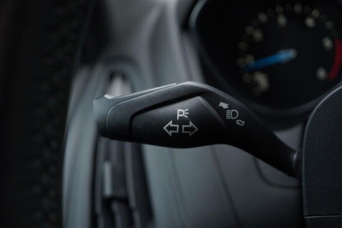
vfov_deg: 36.9
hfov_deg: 53.1
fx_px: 342
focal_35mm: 36
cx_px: 171
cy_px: 114
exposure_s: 1/40
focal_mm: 24
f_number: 2.8
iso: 125
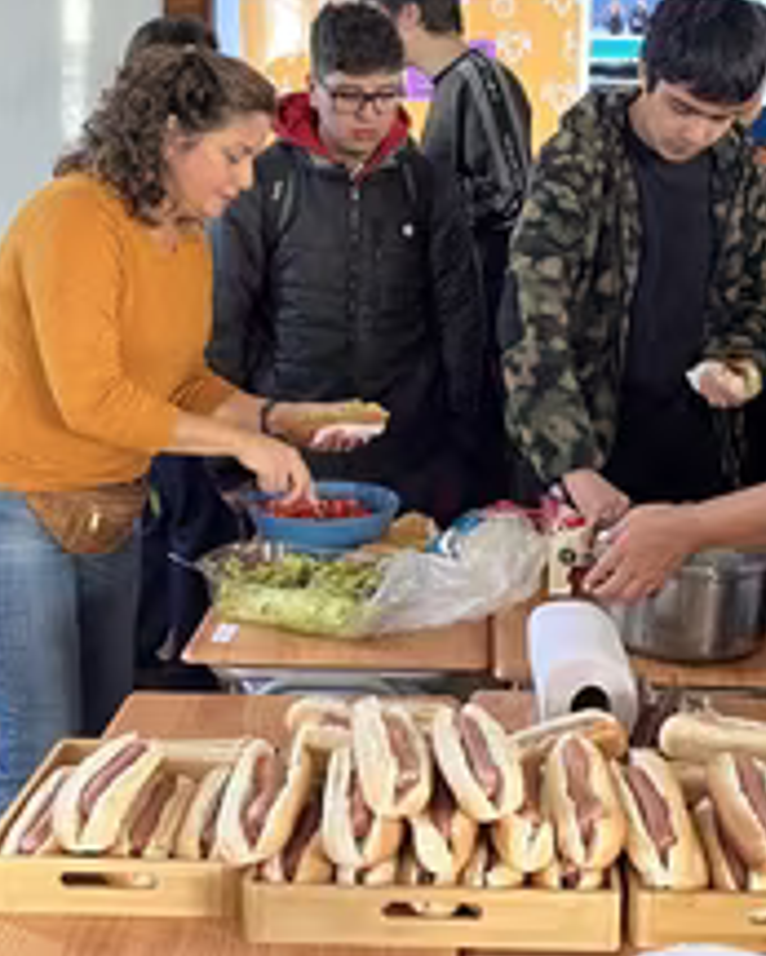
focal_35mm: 47
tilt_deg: -6.6
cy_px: 297
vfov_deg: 38.9
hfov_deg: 32.0
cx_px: 452
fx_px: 1331
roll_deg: -0.3
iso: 160
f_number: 1.6
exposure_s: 1/60
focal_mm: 5.1
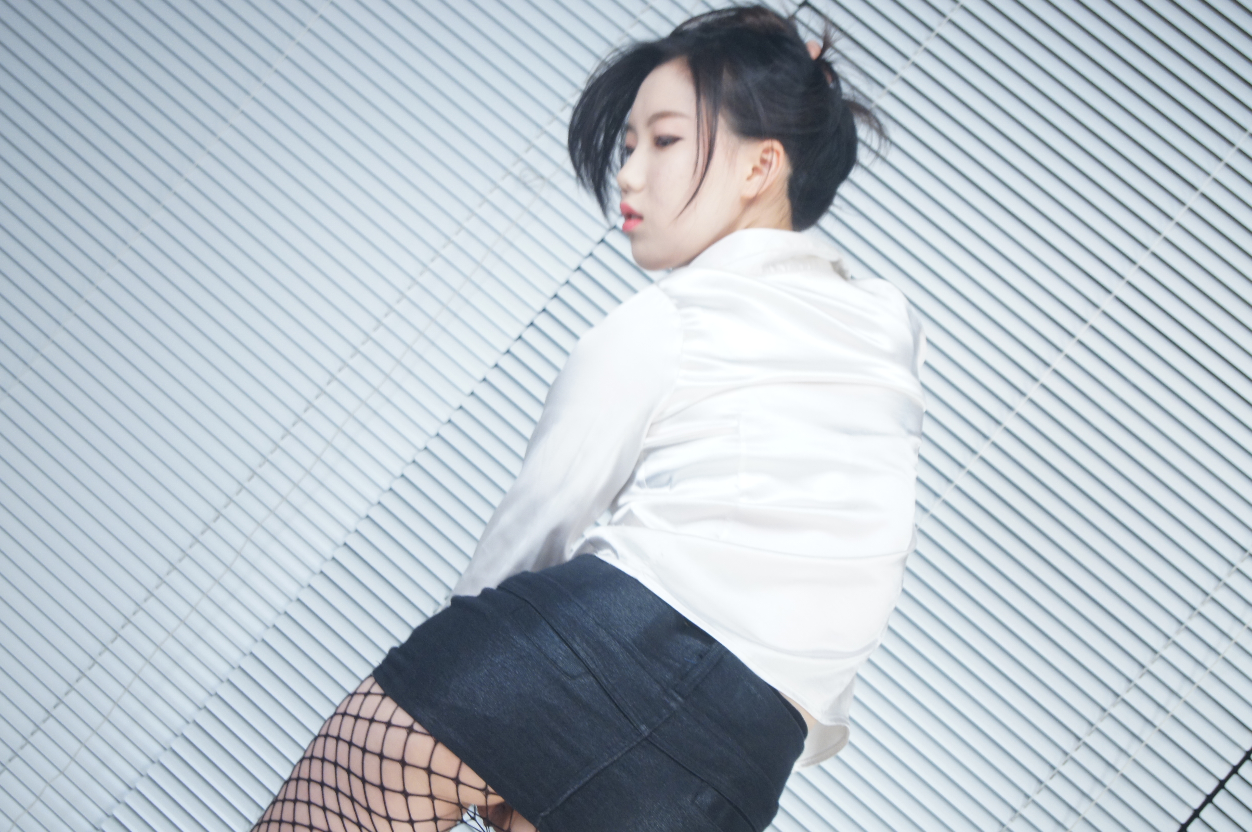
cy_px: 416
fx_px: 2866
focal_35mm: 82
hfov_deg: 24.6
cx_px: 626
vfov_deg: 16.5
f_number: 5.6
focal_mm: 55
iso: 800
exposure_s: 1/125
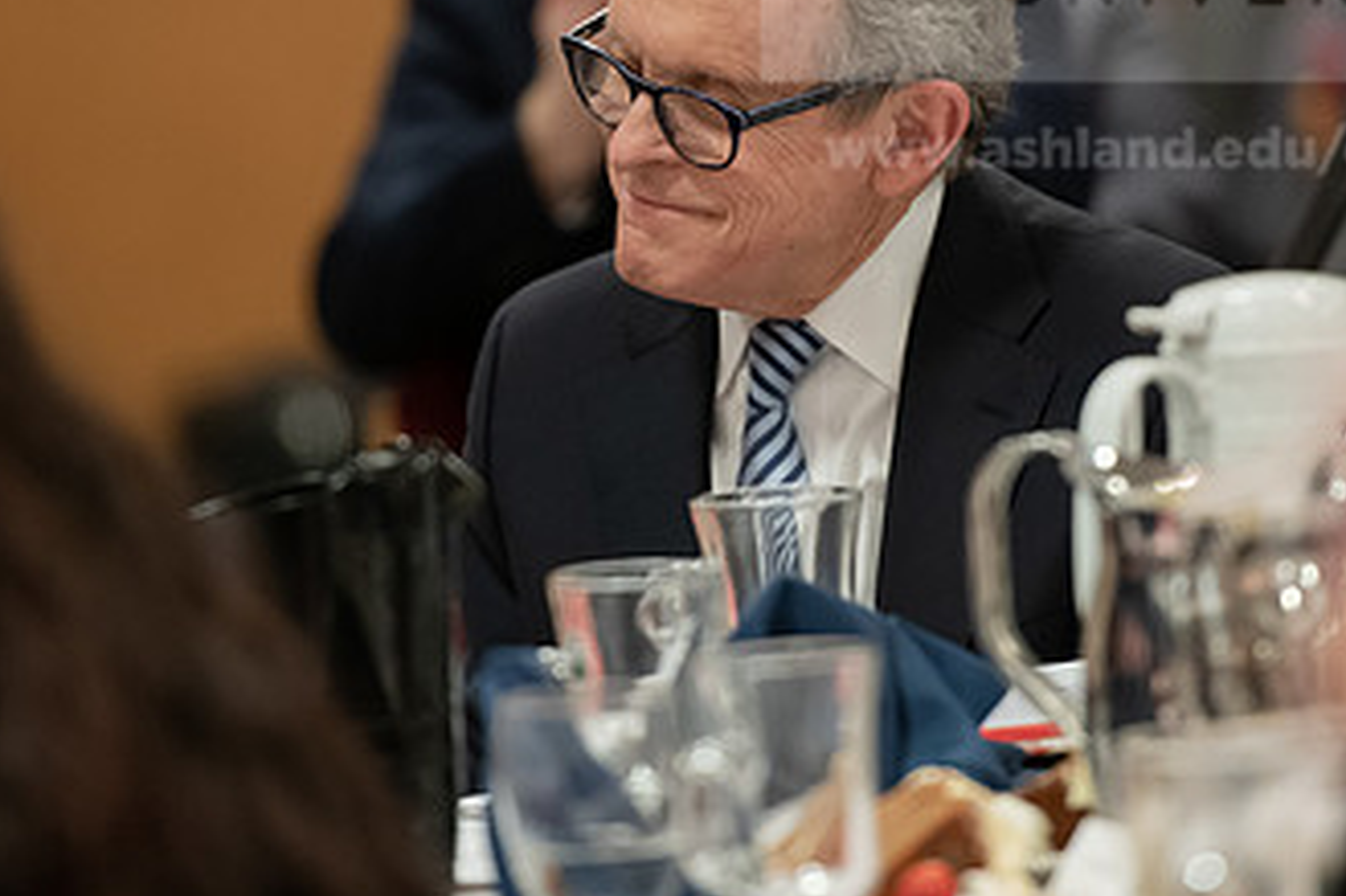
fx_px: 13191
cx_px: 638
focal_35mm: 353
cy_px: 235
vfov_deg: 3.9
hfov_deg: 5.8
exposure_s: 1/200
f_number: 3.2
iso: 2000
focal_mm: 200
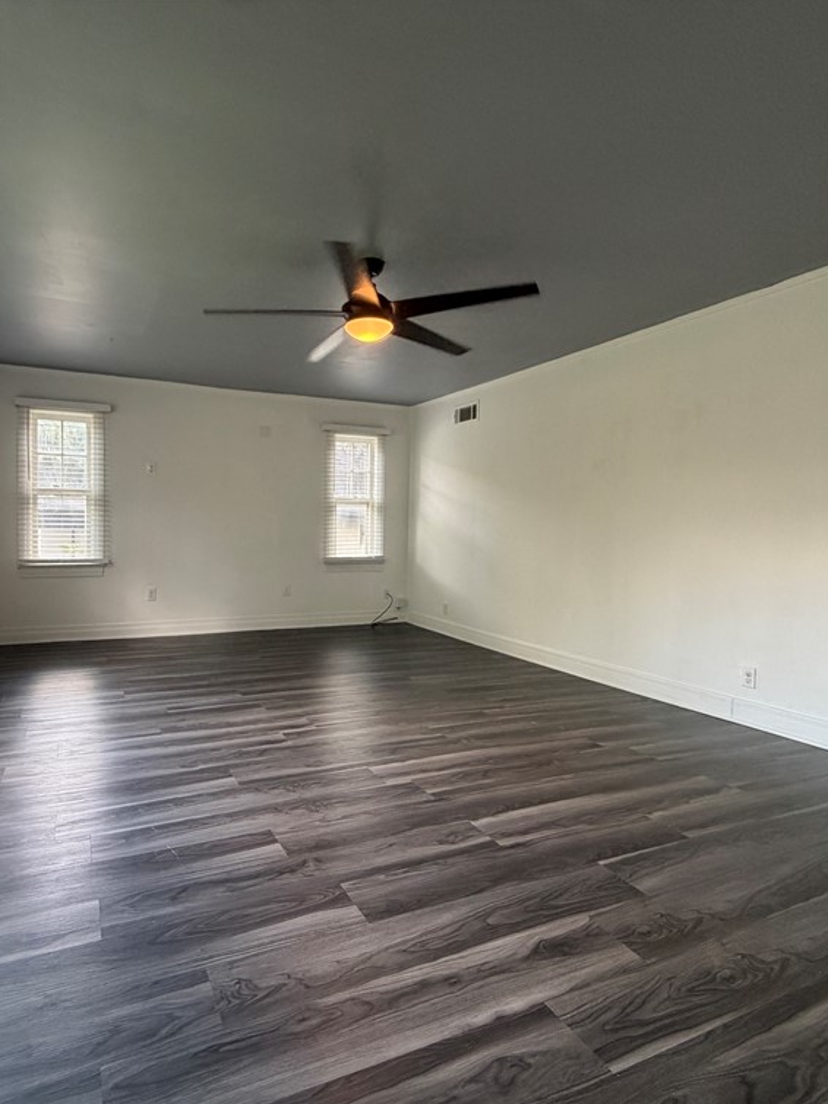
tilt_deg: -1.7
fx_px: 606
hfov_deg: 67.9
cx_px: 328
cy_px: 559
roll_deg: -0.2
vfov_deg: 84.7
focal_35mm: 19
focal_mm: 2.22
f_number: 2.2
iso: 320
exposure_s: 1/120
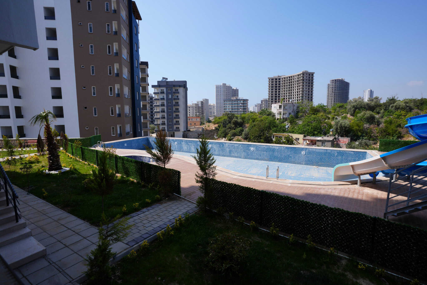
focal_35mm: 17
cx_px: 214
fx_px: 202
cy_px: 142
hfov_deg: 93.3
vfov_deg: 70.4
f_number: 10
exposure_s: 1/160
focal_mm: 17
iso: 100
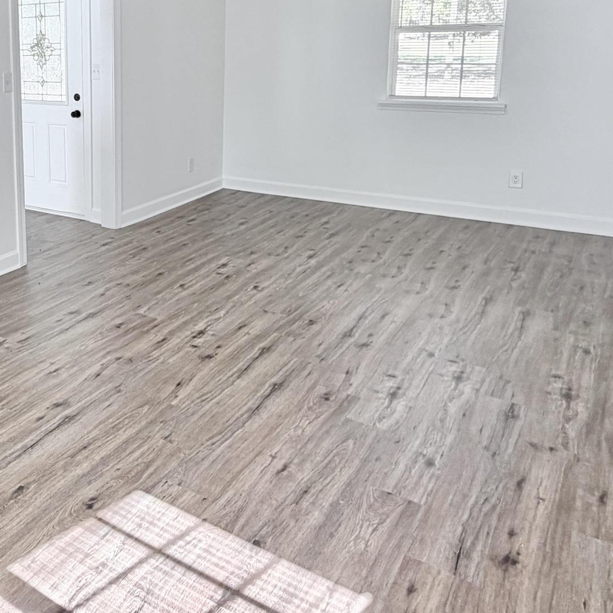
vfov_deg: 45.5
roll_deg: +2.3
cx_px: 19
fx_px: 701
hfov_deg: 41.8
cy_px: 152
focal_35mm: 35
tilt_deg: -9.3
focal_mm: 2.22
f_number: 2.2
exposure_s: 1/120
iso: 64
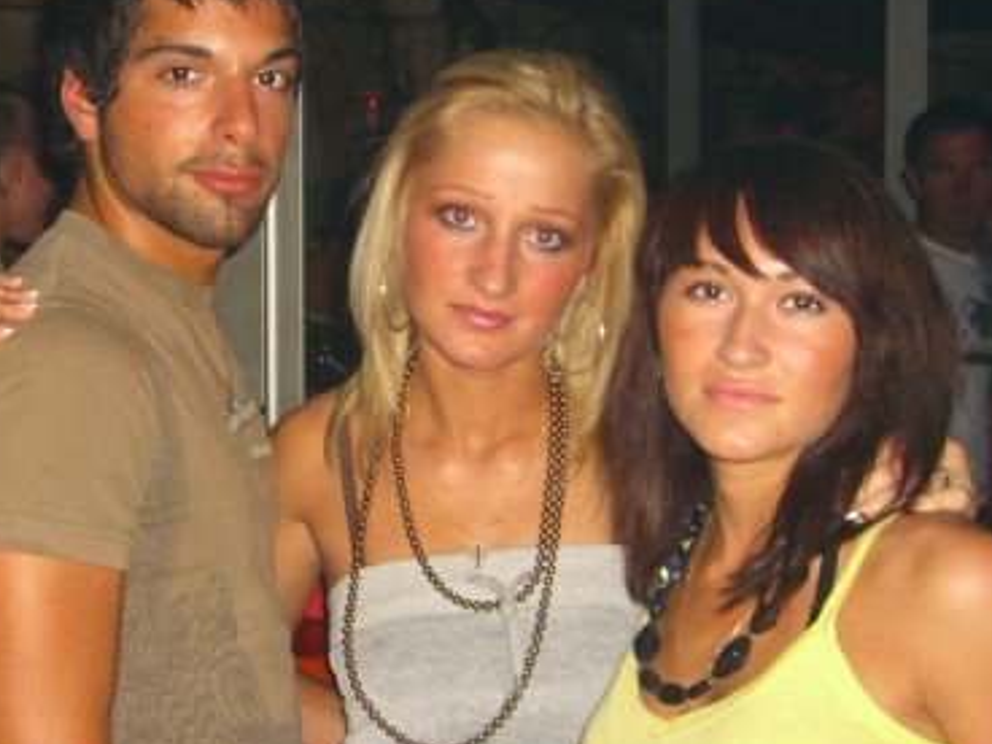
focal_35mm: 62
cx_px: 248
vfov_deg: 23.6
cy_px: 396
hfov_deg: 30.7
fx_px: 1777
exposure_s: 1/60
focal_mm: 7.9
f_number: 2.8
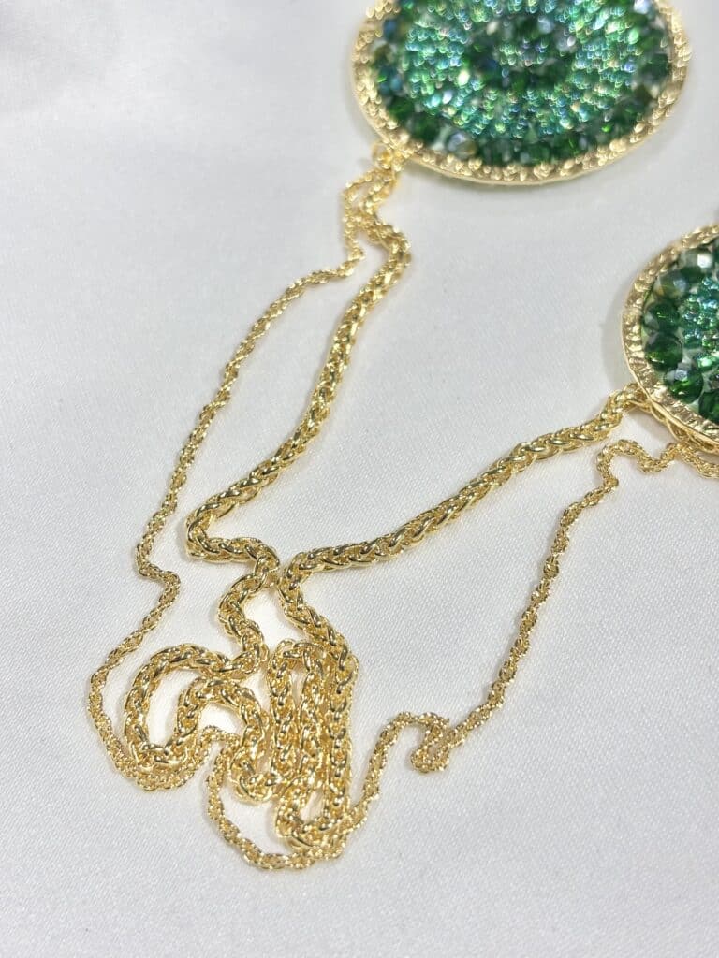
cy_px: 479
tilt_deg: -40.1
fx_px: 1440
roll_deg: +4.5
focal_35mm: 52
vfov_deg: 36.8
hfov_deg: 28.0
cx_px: 360
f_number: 1.6
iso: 32
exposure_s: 1/283
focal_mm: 5.96
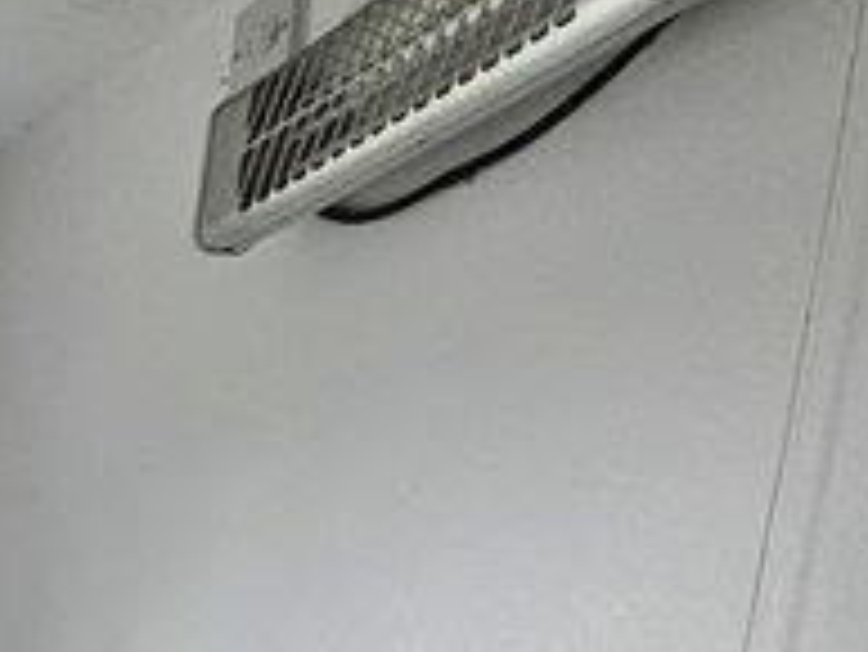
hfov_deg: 17.4
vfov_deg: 16.4
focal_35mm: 69
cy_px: 1304
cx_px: -976
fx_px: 1731
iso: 160
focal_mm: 2.2
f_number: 2.2
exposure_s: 1/190
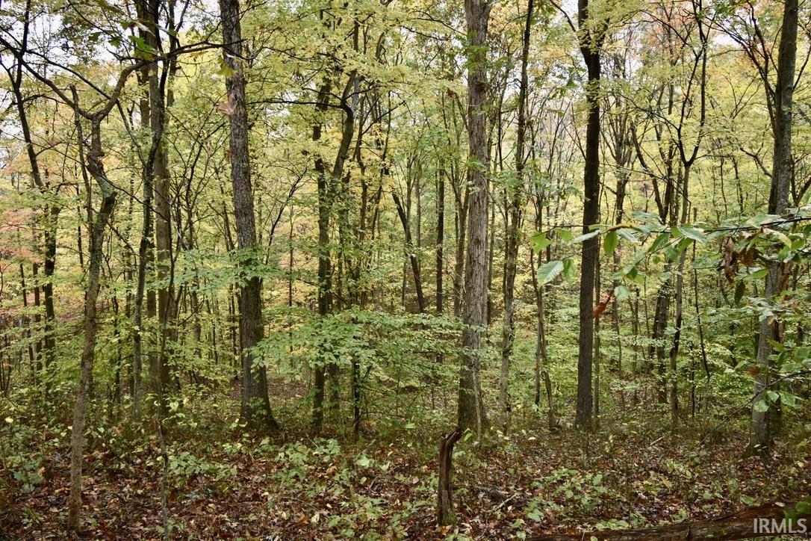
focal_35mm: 30
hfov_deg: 61.9
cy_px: 270
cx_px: 406
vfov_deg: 43.6
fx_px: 676
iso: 400
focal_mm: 20
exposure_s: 1/160
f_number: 6.3
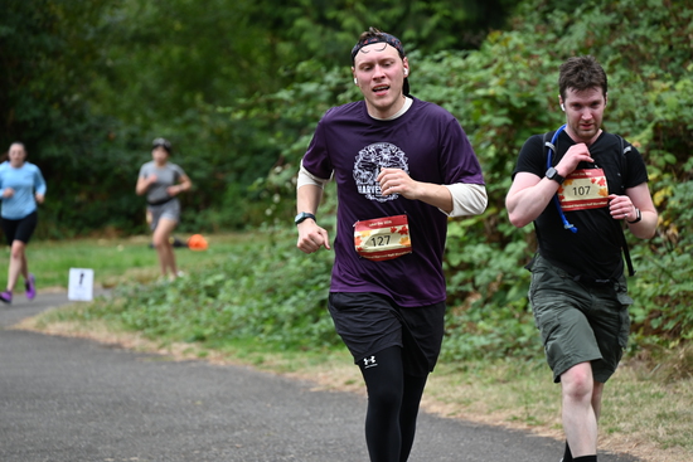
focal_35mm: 200
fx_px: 3851
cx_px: 346
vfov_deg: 6.9
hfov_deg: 10.3
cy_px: 231
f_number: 6.3
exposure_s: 1/320
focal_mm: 200
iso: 400
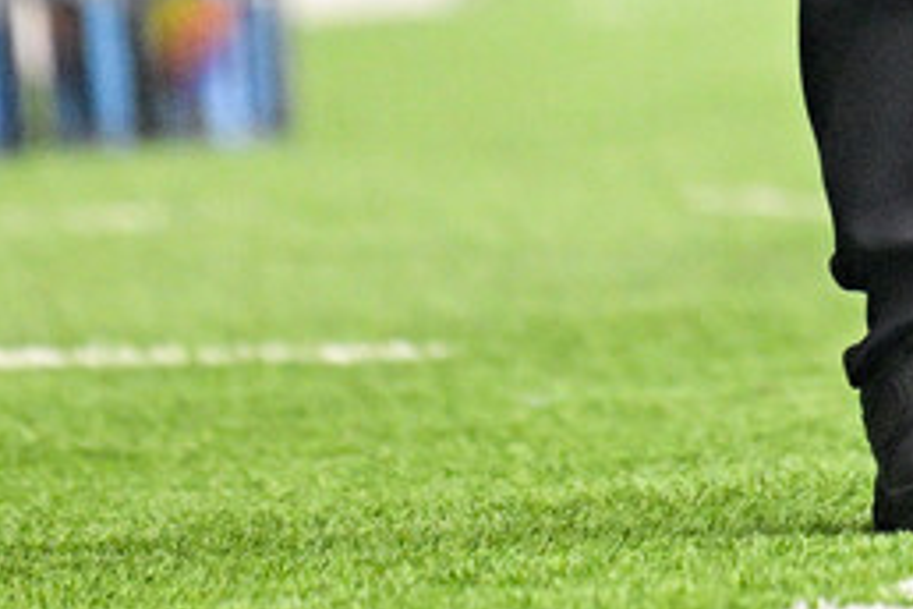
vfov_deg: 0.4
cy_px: -1152
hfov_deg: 0.6
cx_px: 1720
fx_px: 88148
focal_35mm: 3476
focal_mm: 560
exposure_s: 1/1250
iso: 2000
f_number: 4
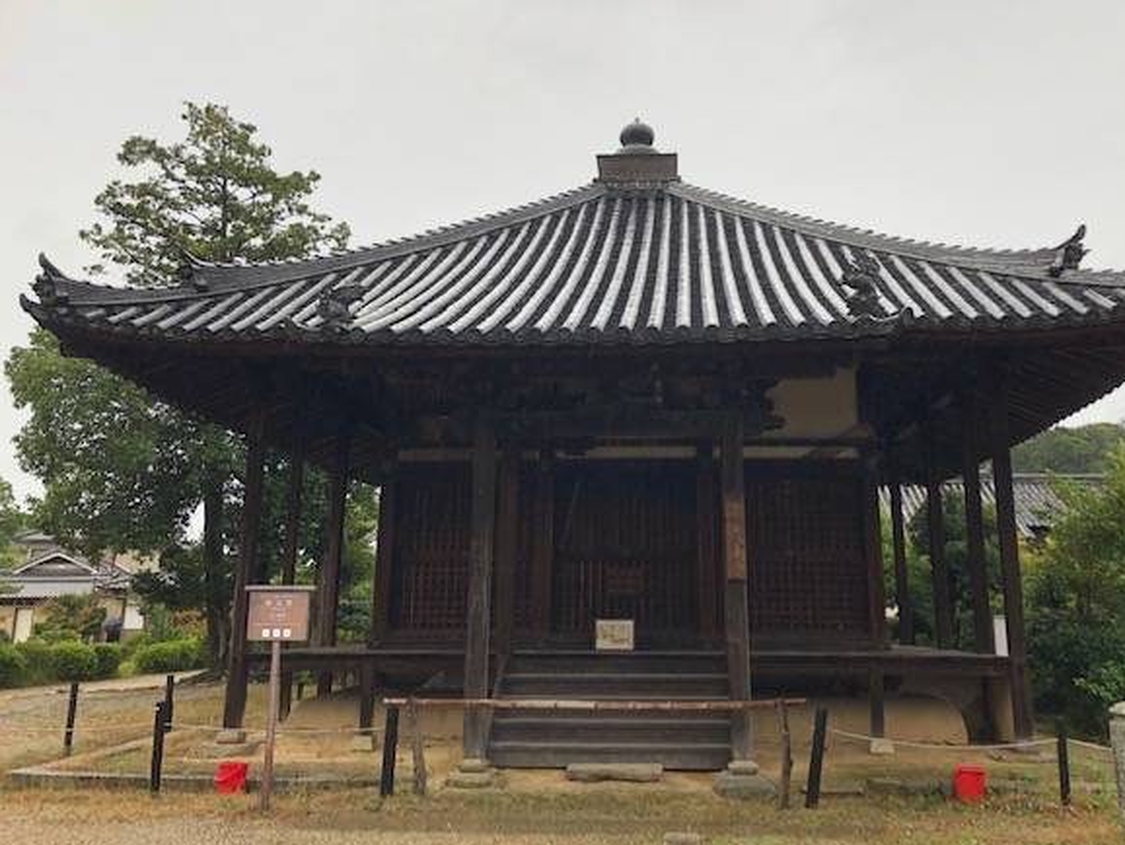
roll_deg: +1.3
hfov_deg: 58.2
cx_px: 619
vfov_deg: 45.4
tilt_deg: +13.1
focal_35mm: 31
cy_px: 389
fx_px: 1008
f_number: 1.8
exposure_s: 1/120
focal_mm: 3.99
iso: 32
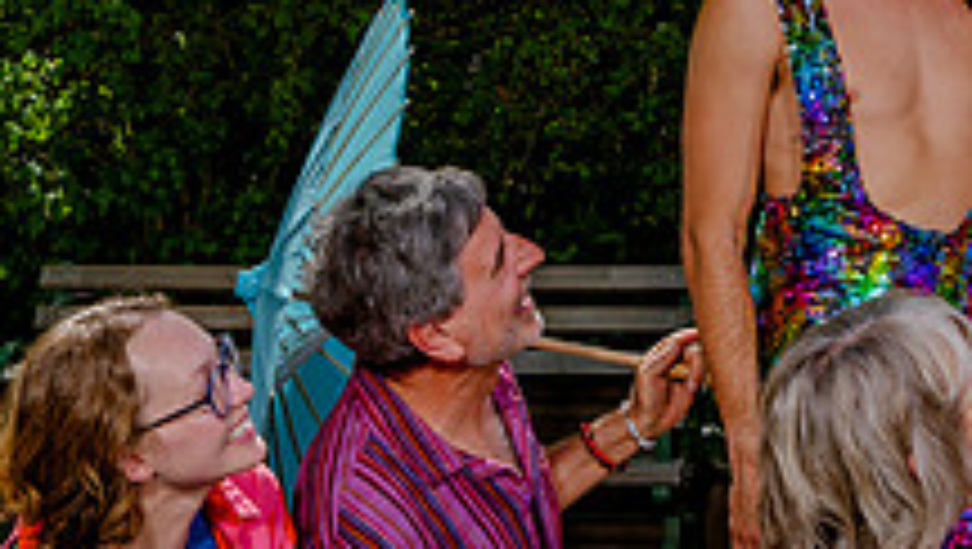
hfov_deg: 20.7
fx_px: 2632
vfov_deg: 11.8
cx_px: 768
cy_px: 52
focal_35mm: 102
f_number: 7.1
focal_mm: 34
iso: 200
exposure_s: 1/320
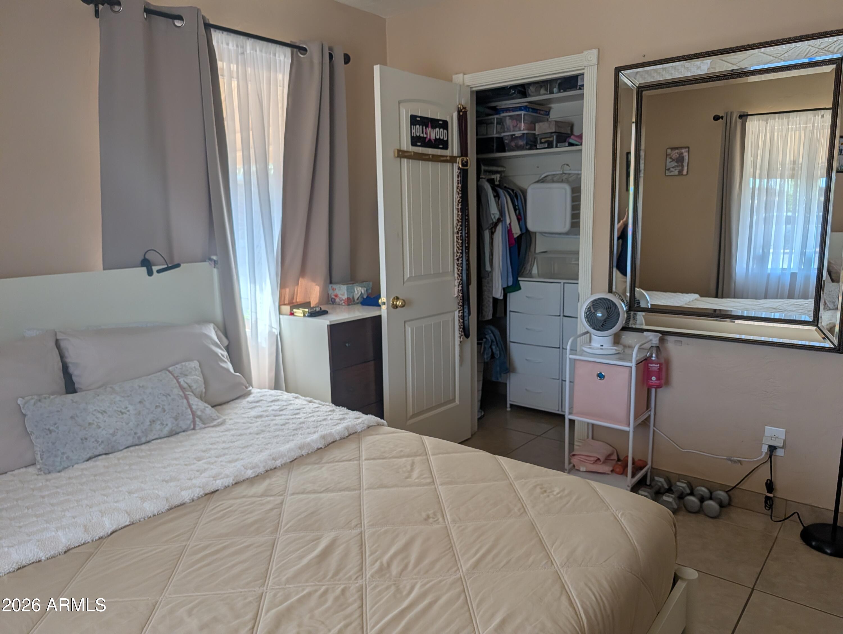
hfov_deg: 71.5
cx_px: 422
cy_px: 317
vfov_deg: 56.9
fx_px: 585
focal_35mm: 24
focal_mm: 6.9
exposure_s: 1/179
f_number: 1.68
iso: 16
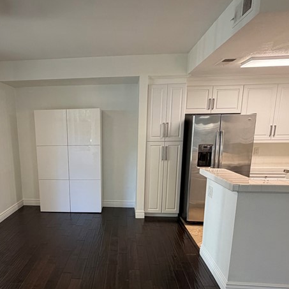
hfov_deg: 55.9
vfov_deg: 56.2
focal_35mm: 28
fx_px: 264
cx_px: 92
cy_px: 189
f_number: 2.2
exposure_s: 1/120
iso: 200
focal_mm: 2.22
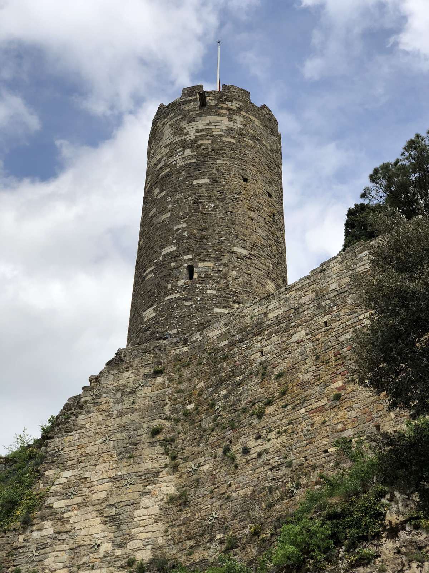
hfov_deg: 28.0
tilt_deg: +42.5
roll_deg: +0.1
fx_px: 859
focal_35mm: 52
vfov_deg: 36.8
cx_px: 214
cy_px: 286
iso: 16
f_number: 2.4
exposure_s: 1/1297
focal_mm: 6
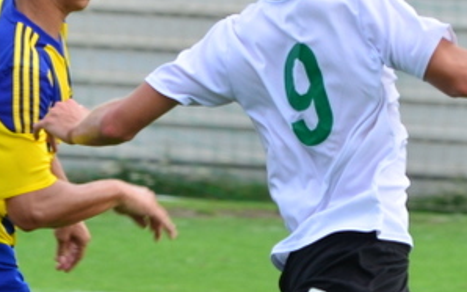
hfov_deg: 2.1
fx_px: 12901
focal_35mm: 1014
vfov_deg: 1.3
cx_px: 268
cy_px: 232
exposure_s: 1/500
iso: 250
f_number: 5.6
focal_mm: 165
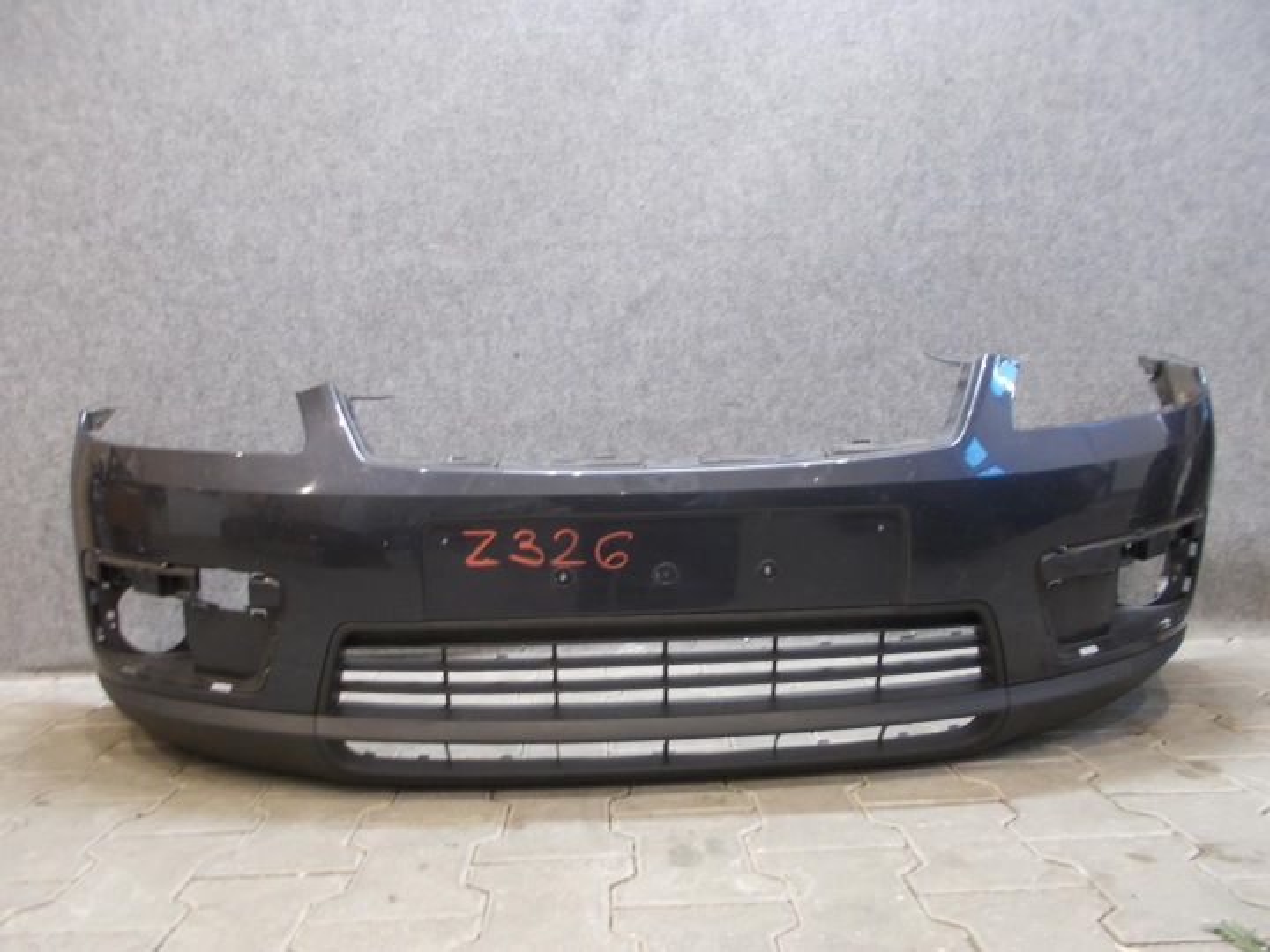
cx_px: 635
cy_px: 476
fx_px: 954
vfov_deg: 53.1
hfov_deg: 67.3
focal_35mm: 26
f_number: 3.2
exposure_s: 1/4
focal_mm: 4.6
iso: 200
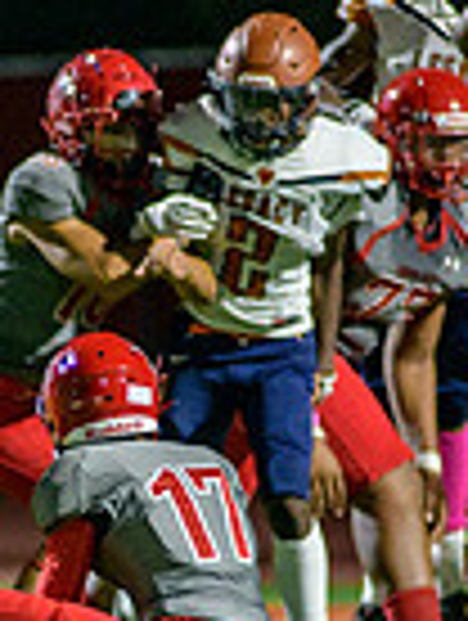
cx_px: 45
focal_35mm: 1210
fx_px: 21745
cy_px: 574
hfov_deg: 1.2
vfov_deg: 1.6
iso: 2500
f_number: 2.8
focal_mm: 300
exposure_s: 1/800
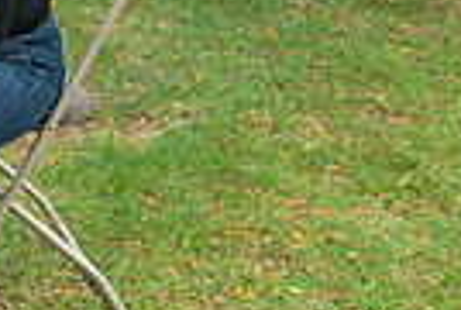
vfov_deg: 11.2
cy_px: -22
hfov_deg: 15.7
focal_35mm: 121
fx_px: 1553
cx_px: -210
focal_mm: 28
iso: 400
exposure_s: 1/100
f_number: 4
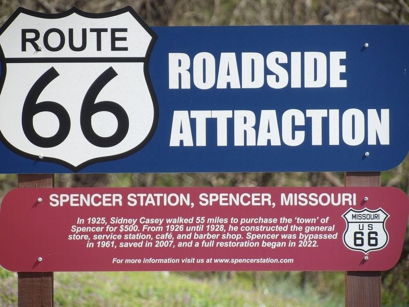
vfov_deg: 2.9
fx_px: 6049
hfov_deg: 3.9
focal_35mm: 512
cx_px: 204
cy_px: 154
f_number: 4.1
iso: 100
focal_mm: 91.8
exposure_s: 1/325
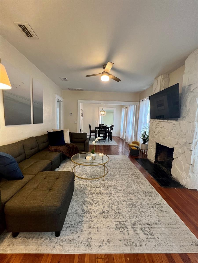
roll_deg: -1.8
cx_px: 99
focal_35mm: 13
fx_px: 99
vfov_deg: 106.2
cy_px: 132
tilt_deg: -5.9
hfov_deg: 89.9
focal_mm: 1.57
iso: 160
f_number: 1.8
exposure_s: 1/60
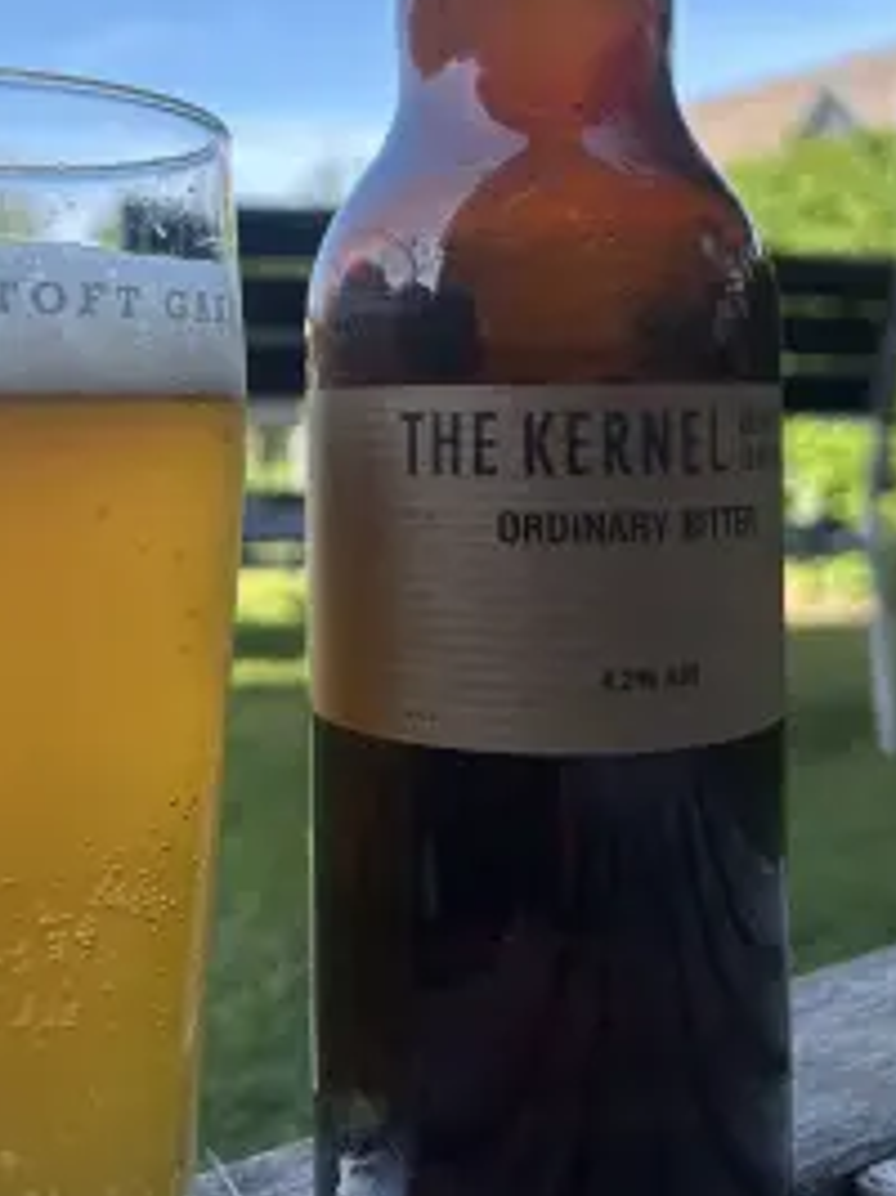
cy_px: 390
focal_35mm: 39
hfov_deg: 36.7
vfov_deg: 47.0
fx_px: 1347
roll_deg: +0.1
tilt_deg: +1.1
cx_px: 376
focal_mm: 5.7
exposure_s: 1/1621
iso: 50
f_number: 1.5
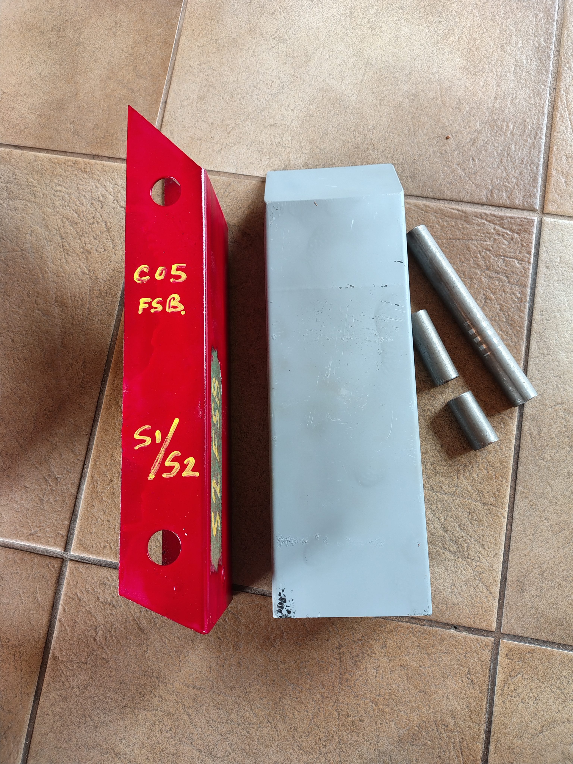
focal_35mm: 25
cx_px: 286
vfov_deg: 69.4
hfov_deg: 54.9
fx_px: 552
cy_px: 382
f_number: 1.7
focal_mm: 4.71
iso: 358
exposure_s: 1/50.1
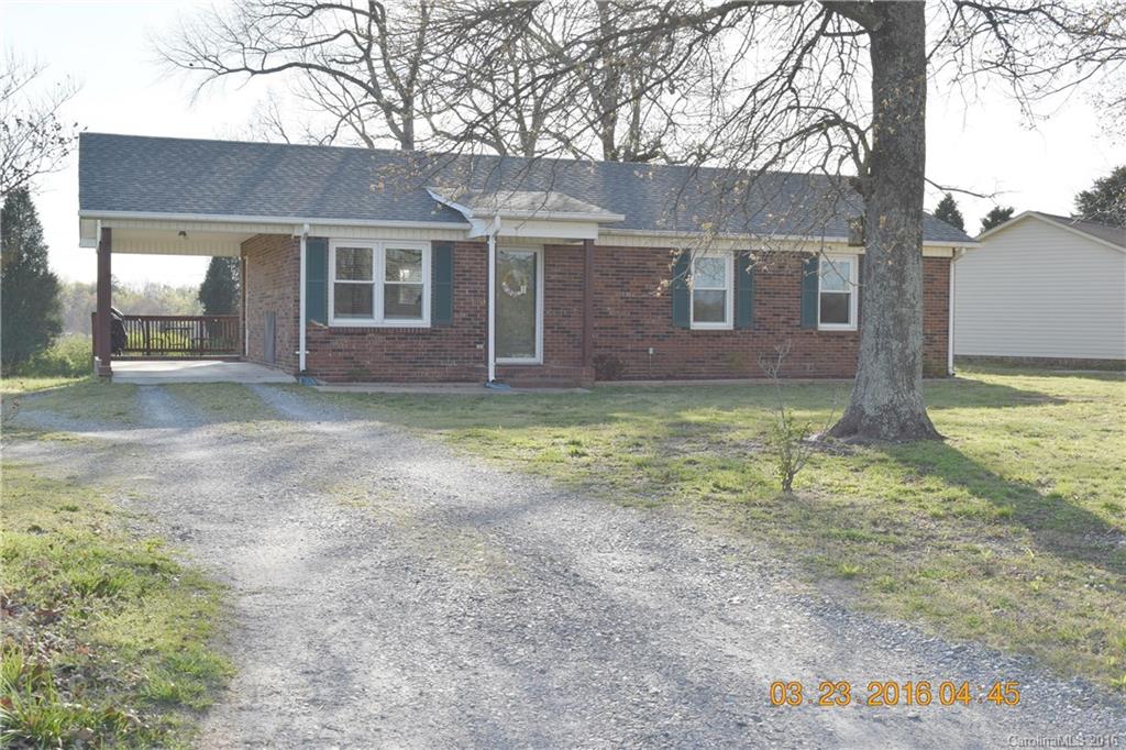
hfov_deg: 46.4
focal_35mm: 42
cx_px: 563
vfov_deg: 31.9
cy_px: 375
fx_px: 1313
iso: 100
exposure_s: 1/200
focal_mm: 28
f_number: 9
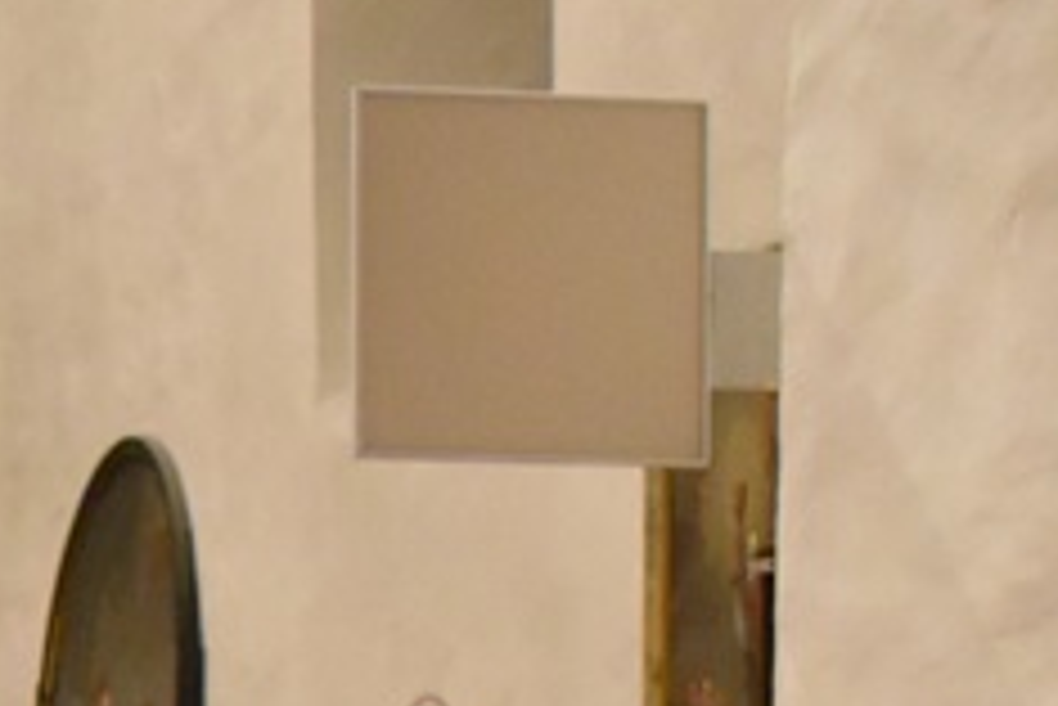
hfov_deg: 9.6
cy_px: 1322
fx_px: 5999
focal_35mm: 204
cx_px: -792
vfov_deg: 6.6
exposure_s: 1/125
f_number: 4.5
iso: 6400
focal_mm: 32
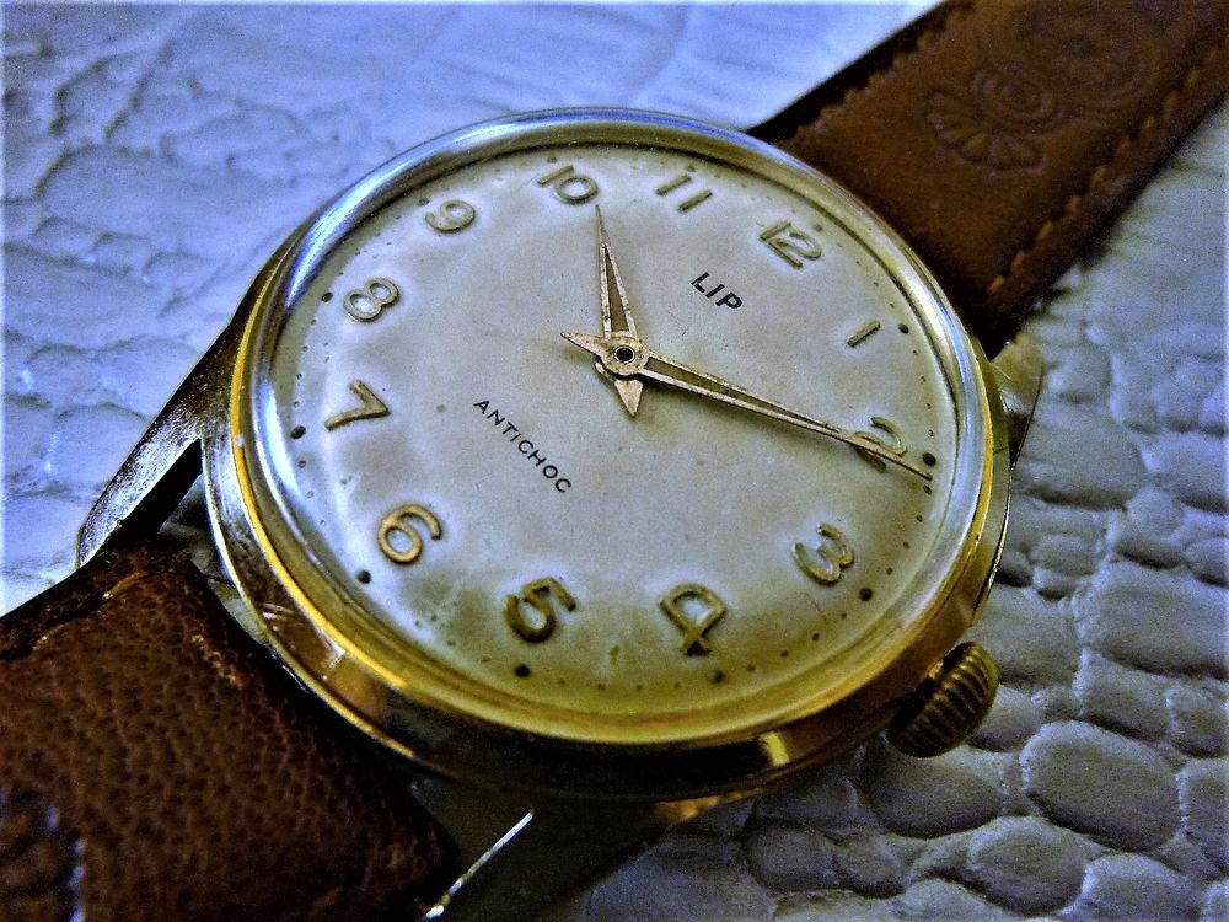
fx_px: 888
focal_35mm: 25
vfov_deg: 54.9
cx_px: 614
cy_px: 461
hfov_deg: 69.4
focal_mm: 4.5
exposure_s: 1/80
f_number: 3.3
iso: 400
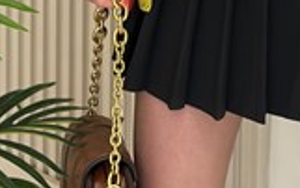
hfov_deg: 12.3
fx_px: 1375
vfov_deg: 7.2
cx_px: 296
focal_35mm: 168
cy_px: -302
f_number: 1.78
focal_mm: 6.86
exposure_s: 1/315
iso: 80
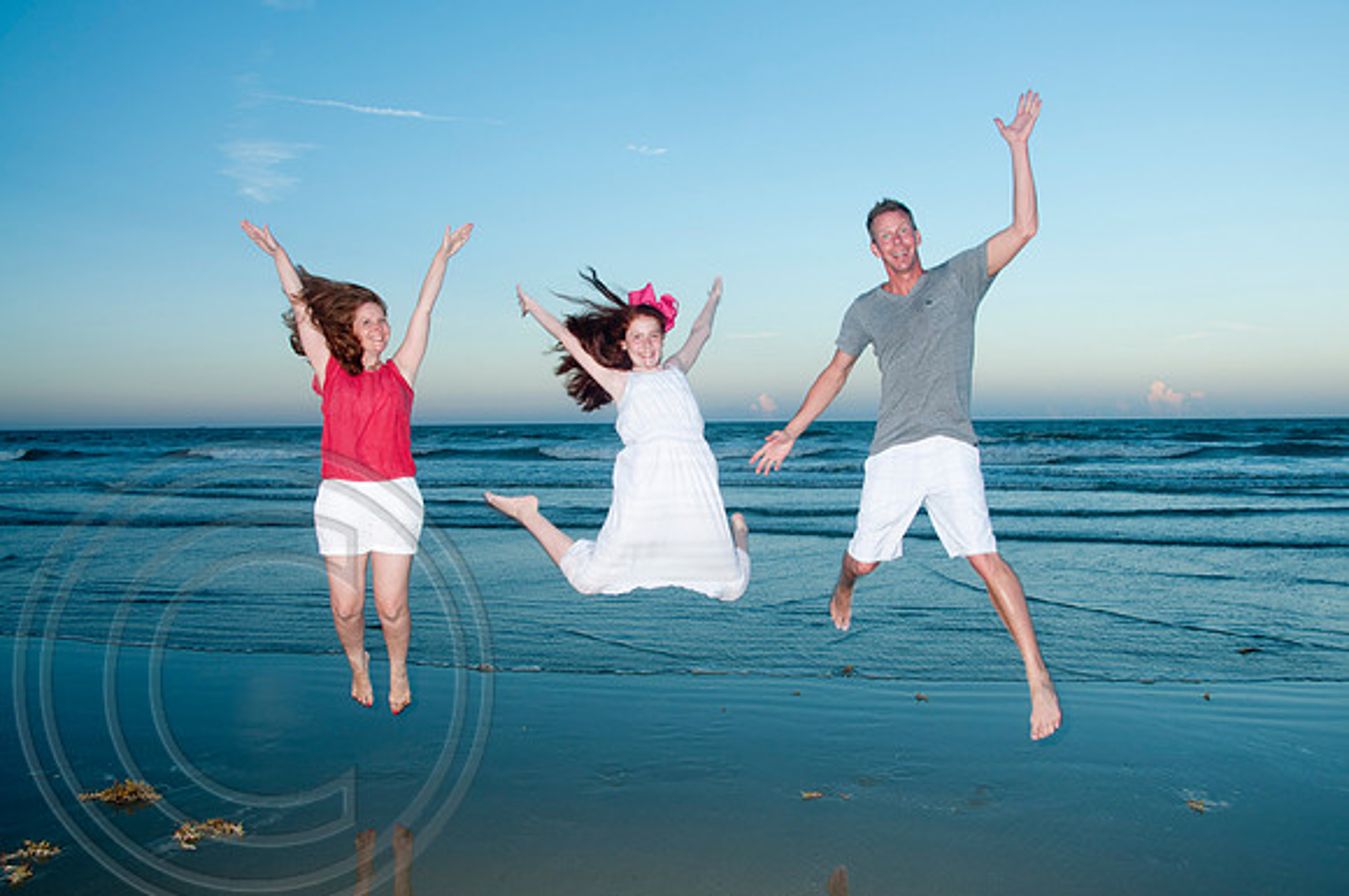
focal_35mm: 30
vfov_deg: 43.5
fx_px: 1123
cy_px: 448
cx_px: 674
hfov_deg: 62.0
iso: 100
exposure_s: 1/125
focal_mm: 20
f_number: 7.1
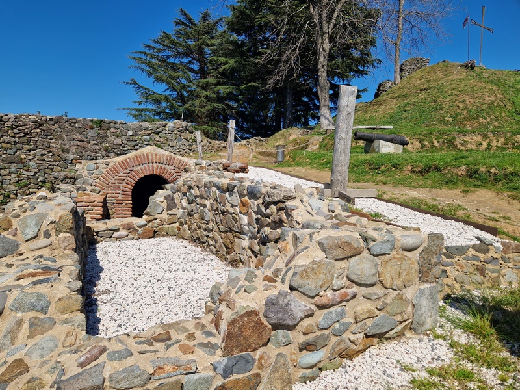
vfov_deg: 58.9
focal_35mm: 23
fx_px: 346
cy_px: 195
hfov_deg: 73.9
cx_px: 260
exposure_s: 1/2864
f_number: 1.8
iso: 50
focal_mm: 5.4
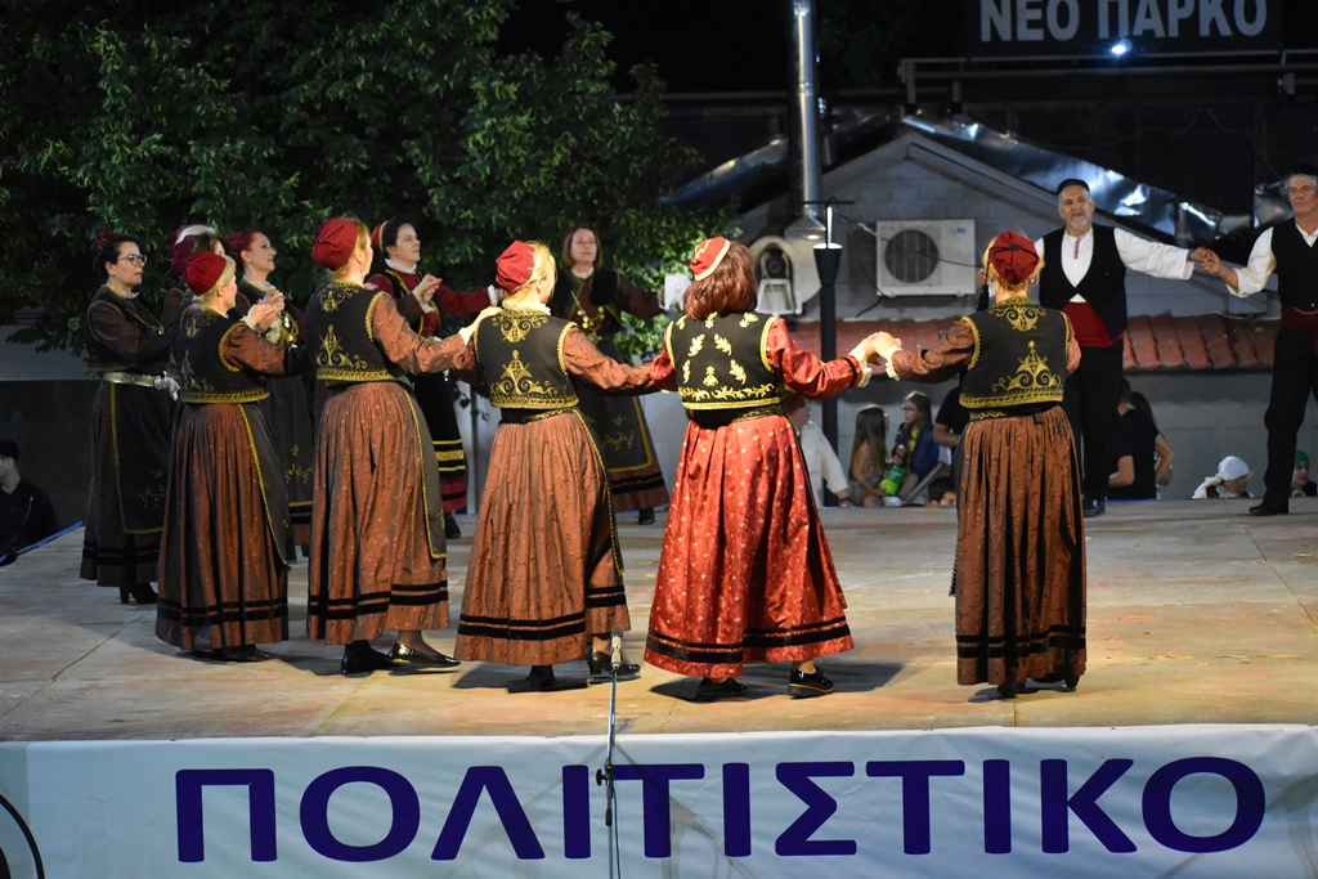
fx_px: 4503
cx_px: 659
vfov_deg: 11.1
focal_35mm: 123
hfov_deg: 16.7
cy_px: 440
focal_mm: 82
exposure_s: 1/125
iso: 2800
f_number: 4.8
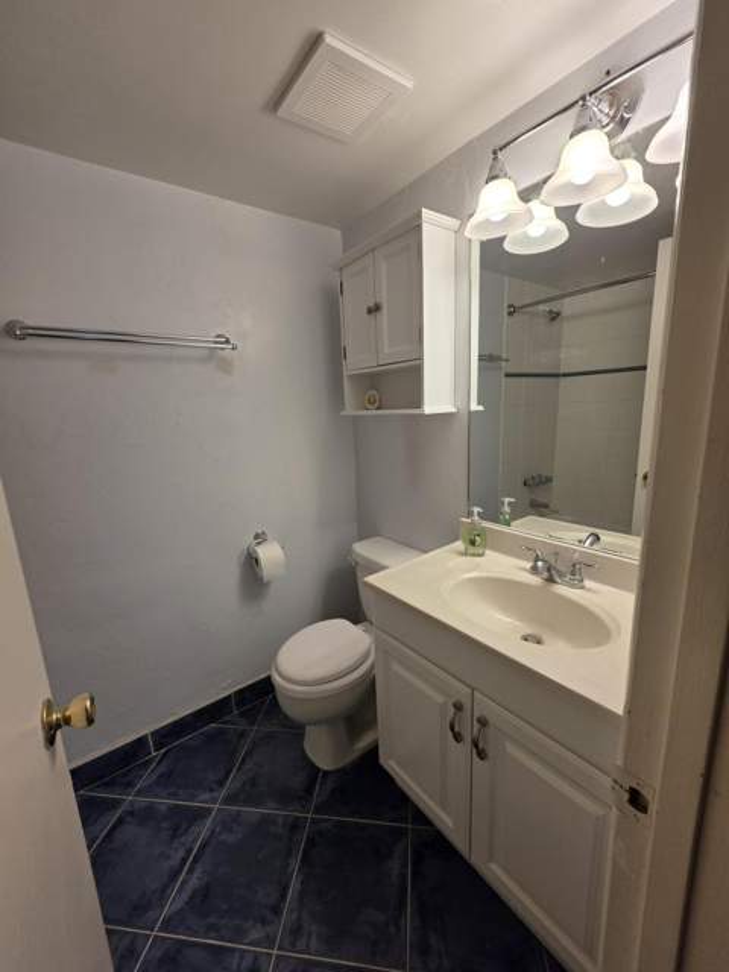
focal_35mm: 13
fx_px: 365
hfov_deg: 89.9
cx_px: 364
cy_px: 486
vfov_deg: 106.2
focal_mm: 2.2
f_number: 1.9
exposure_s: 1/120
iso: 64
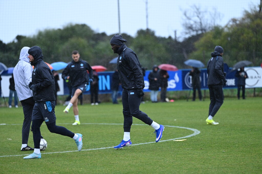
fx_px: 1454
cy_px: 87
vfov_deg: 6.9
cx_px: 131
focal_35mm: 200
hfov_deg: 10.3
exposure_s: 1/1250
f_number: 3.5
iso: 1000
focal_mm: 200
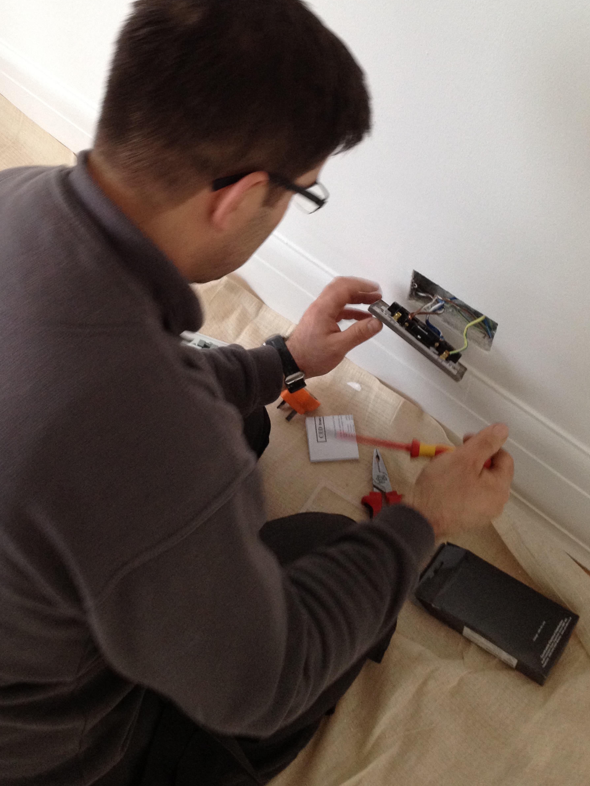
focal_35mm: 48
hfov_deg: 30.1
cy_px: 260
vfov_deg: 39.2
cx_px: 214
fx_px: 1091
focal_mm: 4.28
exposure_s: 1/20
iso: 160
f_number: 2.4
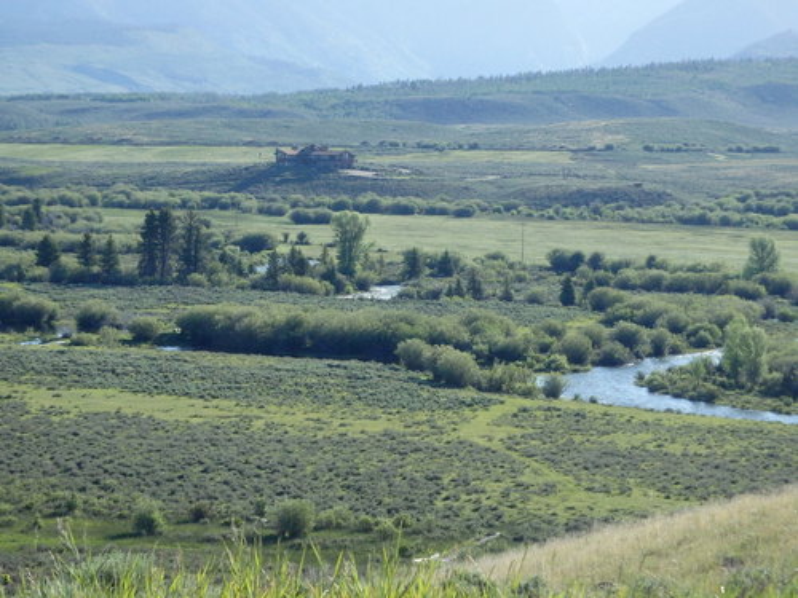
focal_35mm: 140
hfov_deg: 14.1
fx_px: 3227
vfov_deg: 10.6
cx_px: 399
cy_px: 299
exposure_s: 1/800
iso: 400
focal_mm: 25
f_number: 5.9
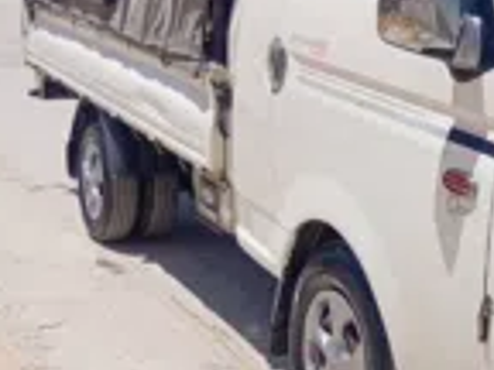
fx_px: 1070
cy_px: 178
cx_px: 508
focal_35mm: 75
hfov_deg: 24.6
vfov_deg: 19.6
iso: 52
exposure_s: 1/1980
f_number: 1.8
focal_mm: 3.84
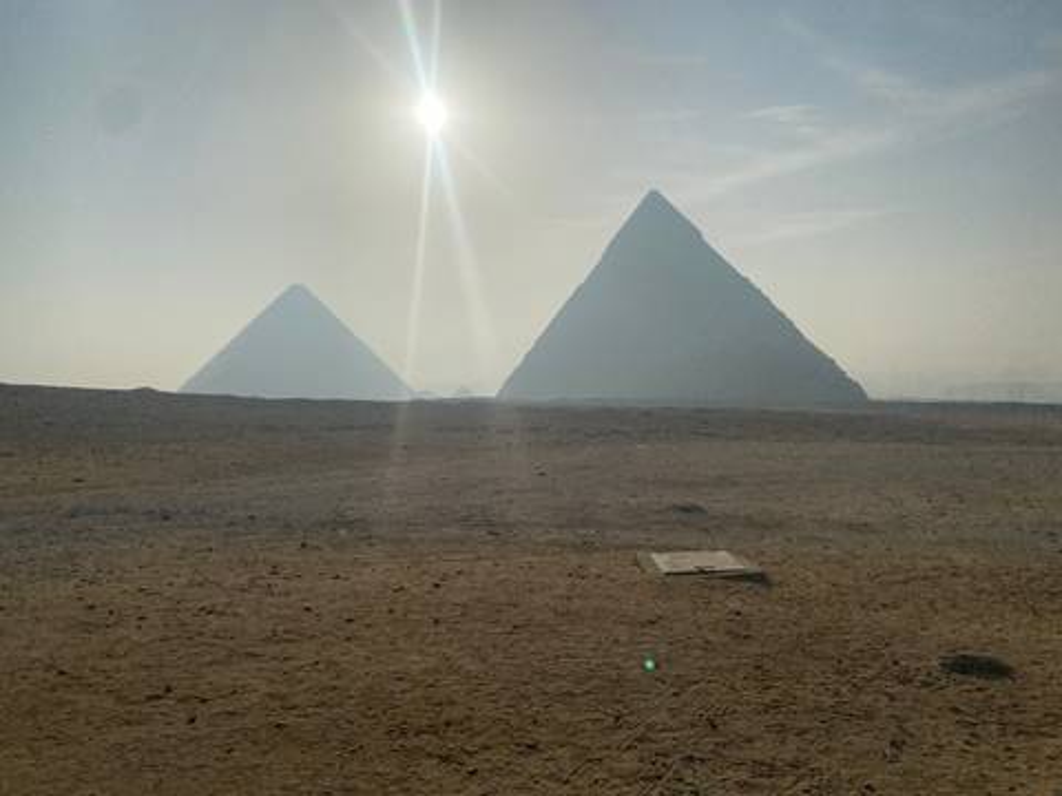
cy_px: 398
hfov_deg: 67.3
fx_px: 798
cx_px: 531
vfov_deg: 53.1
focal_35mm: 26
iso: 32
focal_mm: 4.25
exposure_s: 1/9615
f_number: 1.8
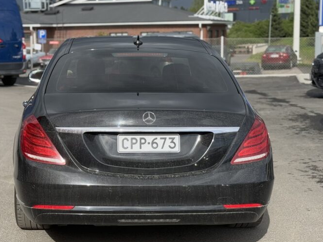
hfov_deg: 26.3
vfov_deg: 19.9
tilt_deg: -9.2
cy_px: 138
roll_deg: +1.4
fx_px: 690
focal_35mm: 74
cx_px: 144
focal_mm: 6.76
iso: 80
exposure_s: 1/2667
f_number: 1.78
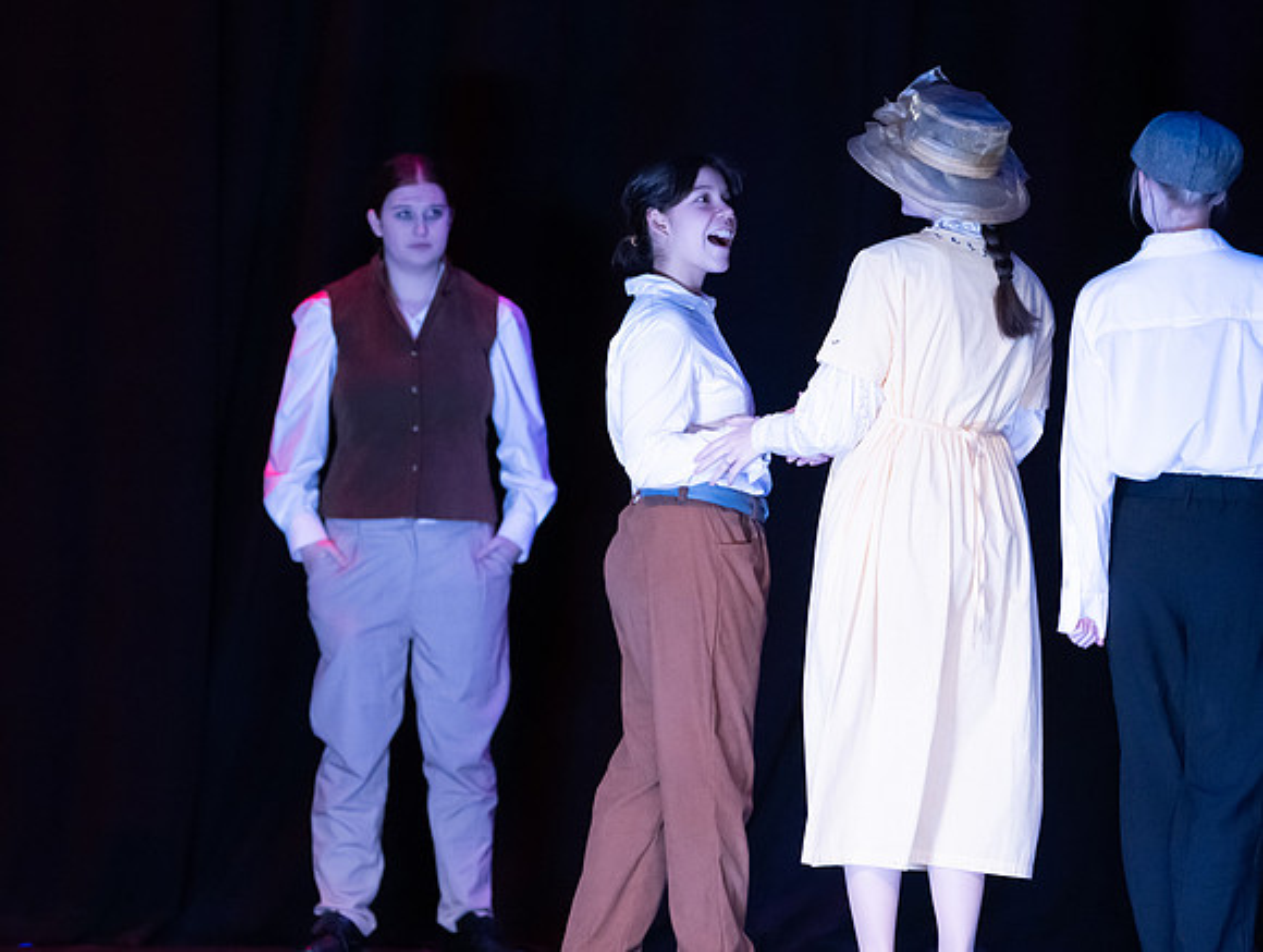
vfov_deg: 3.7
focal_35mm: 399
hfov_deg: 5.0
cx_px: 394
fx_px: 14598
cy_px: 495
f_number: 2.8
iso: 7200
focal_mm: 300
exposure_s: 1/400
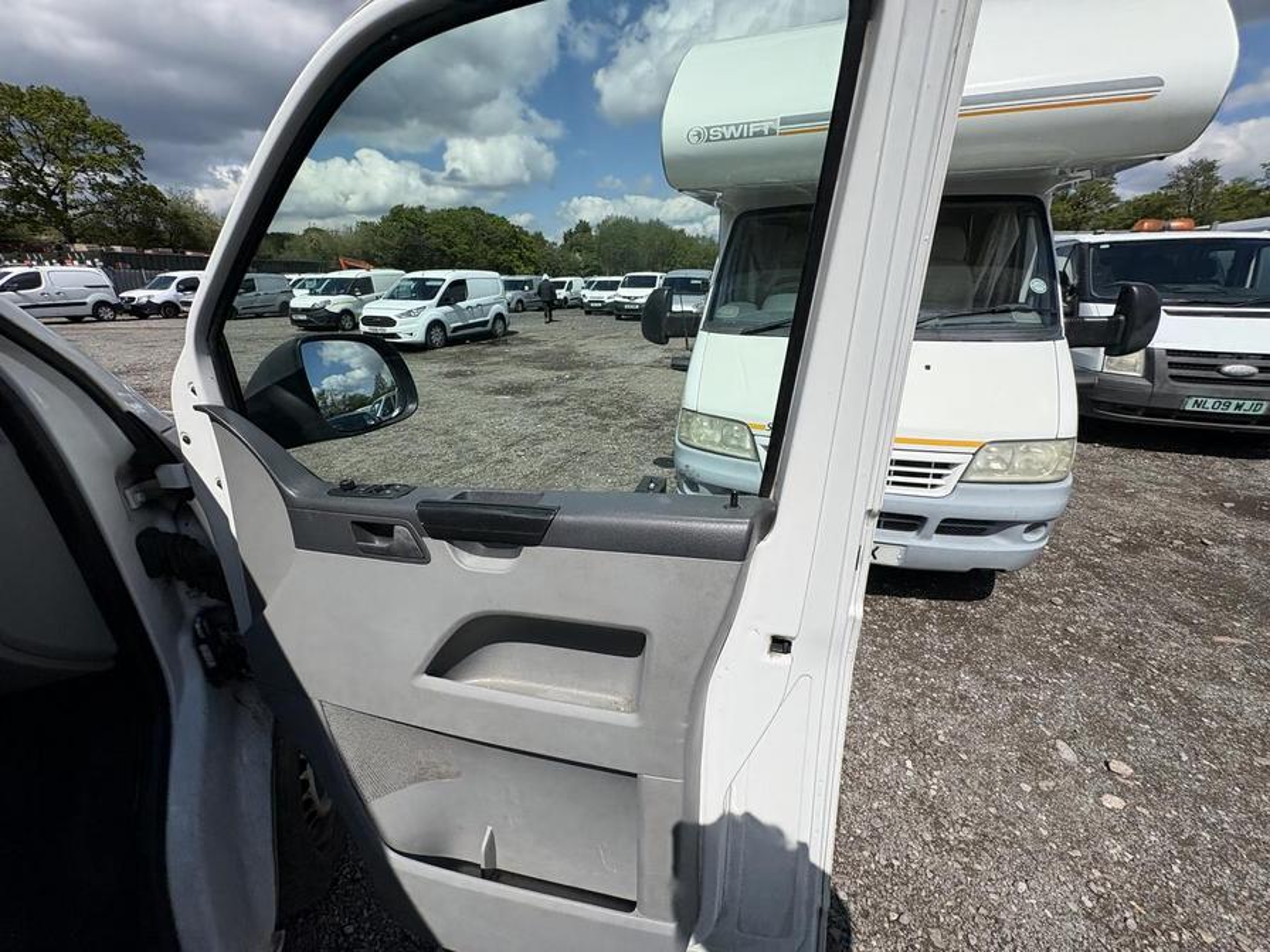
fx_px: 514
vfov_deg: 85.7
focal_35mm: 14
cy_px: 476
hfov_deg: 102.1
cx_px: 635
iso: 40
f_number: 2.2
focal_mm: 2.22
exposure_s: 1/3390
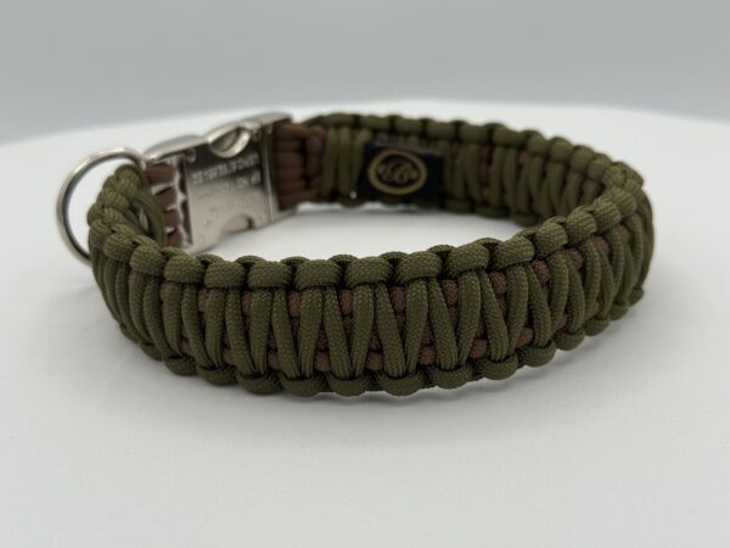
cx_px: 365
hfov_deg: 39.7
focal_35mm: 48
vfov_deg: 30.3
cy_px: 274
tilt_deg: -22.4
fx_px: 1012
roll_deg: +1.8
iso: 80
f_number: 1.78
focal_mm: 6.76
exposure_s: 1/1715
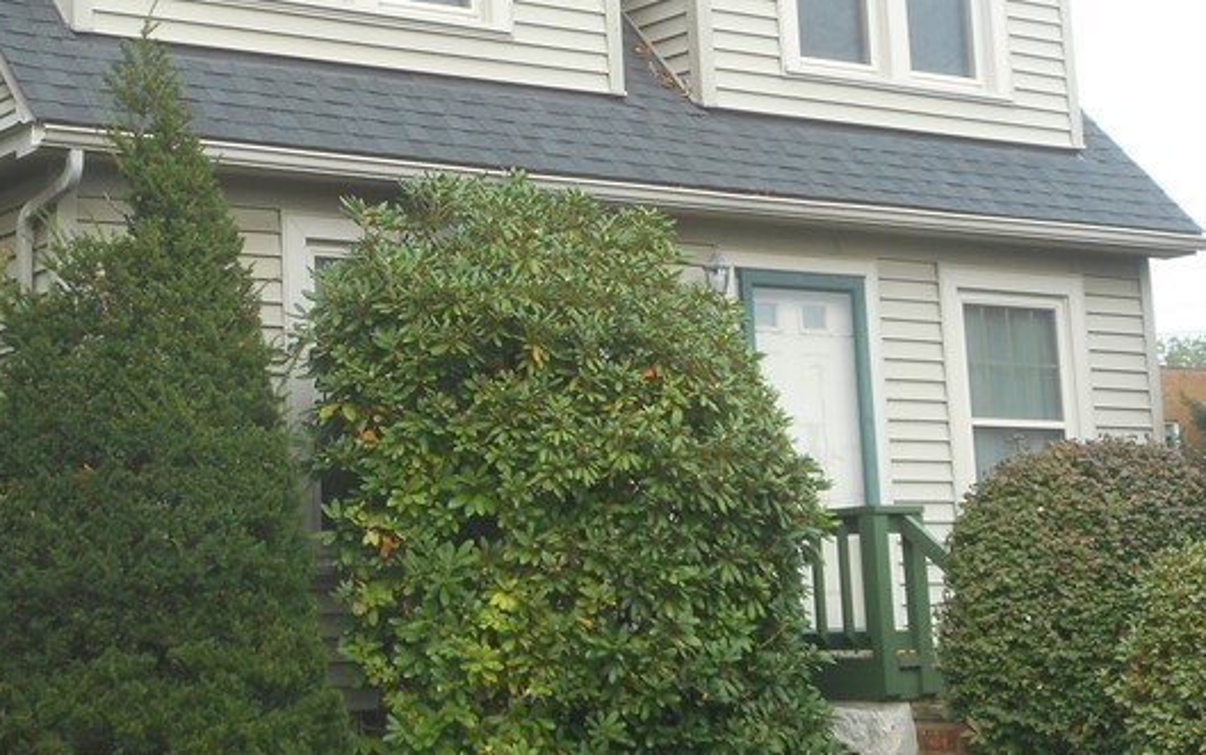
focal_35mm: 80
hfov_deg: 25.6
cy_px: 144
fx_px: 2630
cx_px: 337
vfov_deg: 16.2
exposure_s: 1/100
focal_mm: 6.9
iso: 80
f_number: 4.5
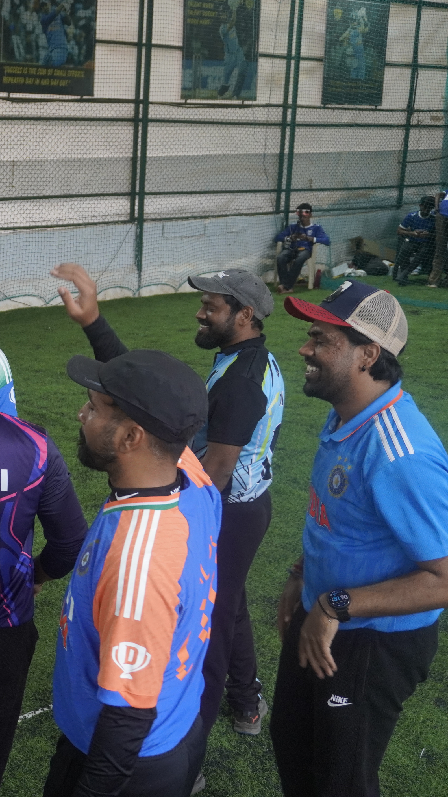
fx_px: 1098
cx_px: -114
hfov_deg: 21.2
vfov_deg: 39.9
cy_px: 398
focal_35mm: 52
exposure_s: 1/200
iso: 1250
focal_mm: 22
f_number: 4
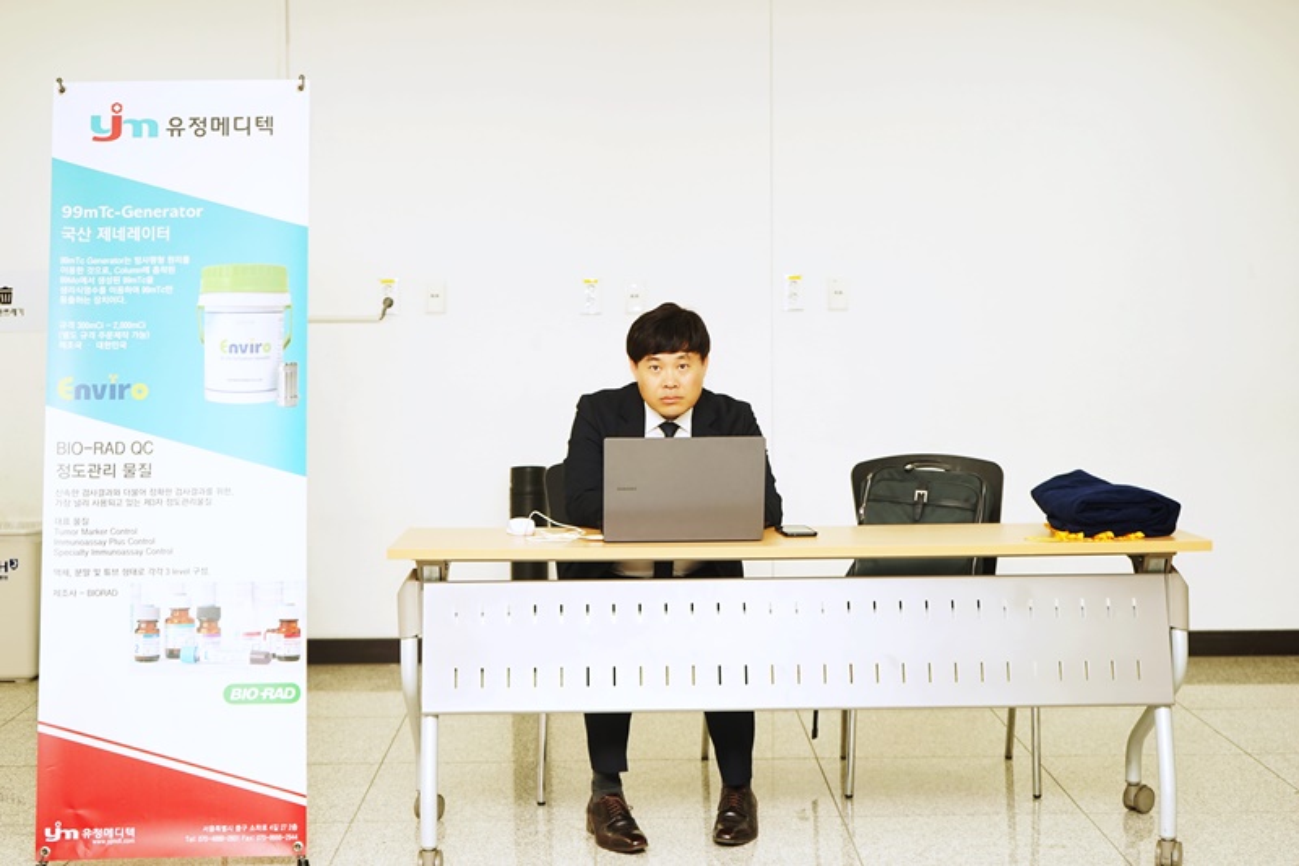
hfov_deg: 38.9
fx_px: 1840
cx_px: 650
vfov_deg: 26.5
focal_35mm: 51
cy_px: 433
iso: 400
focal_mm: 51
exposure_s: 1/125
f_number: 4.5
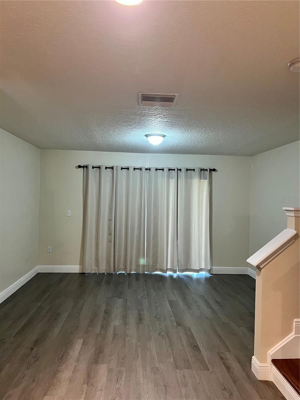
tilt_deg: -0.3
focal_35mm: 26
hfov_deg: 53.1
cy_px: 200
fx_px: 300
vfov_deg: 67.3
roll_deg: -1.9
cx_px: 150
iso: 200
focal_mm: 5.7
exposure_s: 1/60
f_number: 1.5
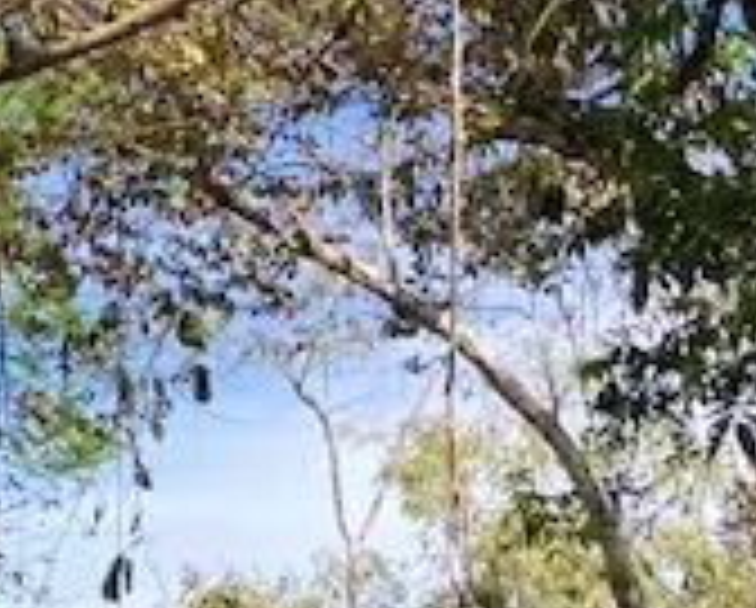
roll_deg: -2.7
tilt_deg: +3.4
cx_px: -423
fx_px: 2331
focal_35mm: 104
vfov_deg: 14.3
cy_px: 752
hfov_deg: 16.5
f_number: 1.8
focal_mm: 3.99
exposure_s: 1/453
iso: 20
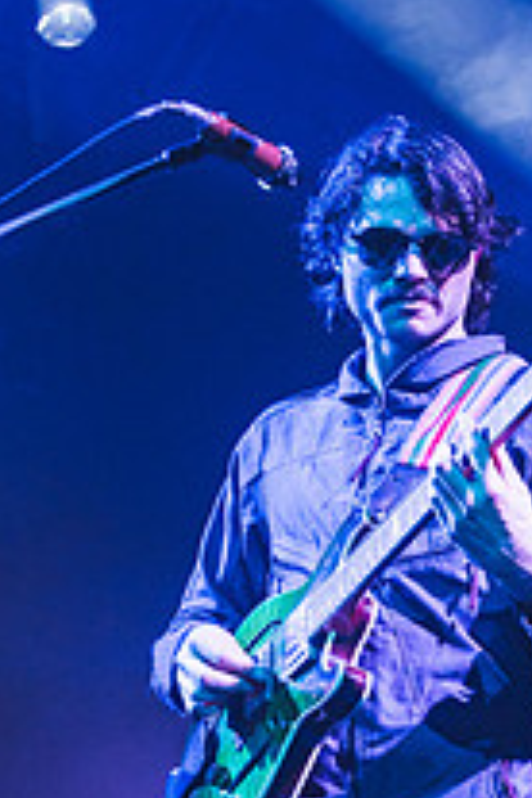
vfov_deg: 13.3
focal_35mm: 152
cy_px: 794
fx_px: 3369
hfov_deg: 9.0
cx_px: 420
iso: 1100
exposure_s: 1/320
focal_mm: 70
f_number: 5.6
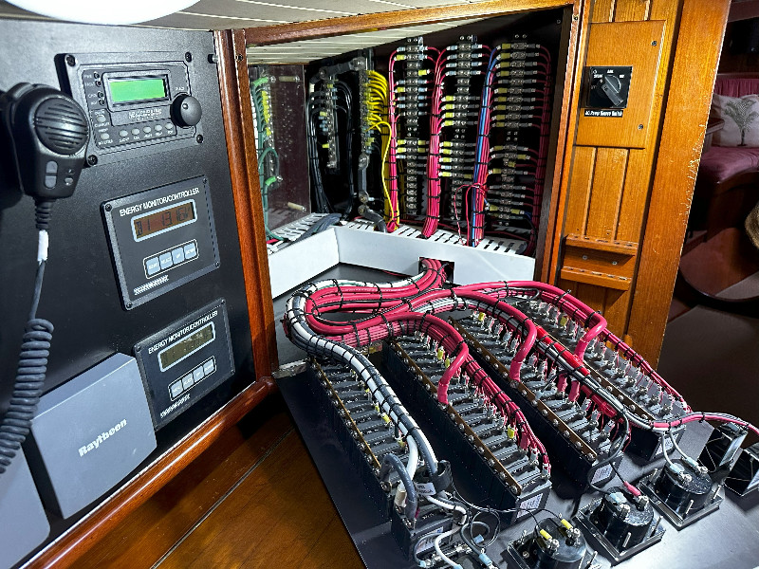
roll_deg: +1.5
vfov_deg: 56.8
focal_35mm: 24
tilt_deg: -23.2
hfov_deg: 71.6
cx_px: 380
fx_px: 526
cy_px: 284
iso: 400
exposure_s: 1/60
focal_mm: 6.86
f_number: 1.78
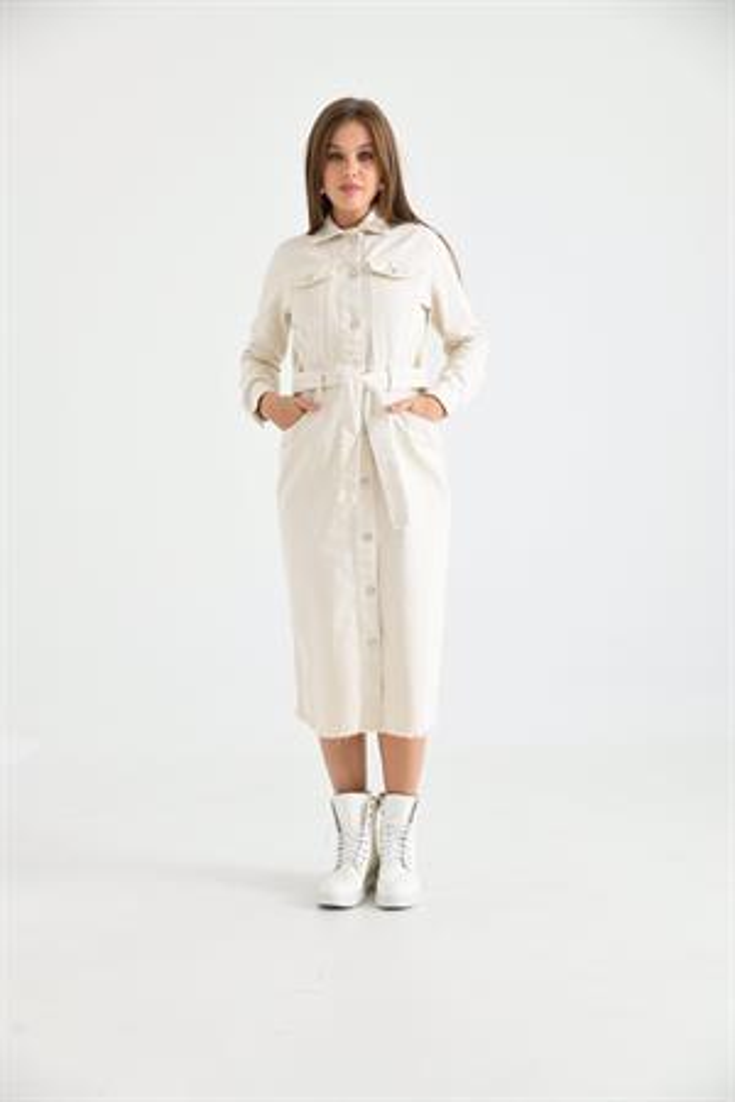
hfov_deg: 24.2
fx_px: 1715
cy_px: 551
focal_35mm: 56
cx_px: 368
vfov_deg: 35.6
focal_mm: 56
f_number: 5.6
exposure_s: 1/125
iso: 100
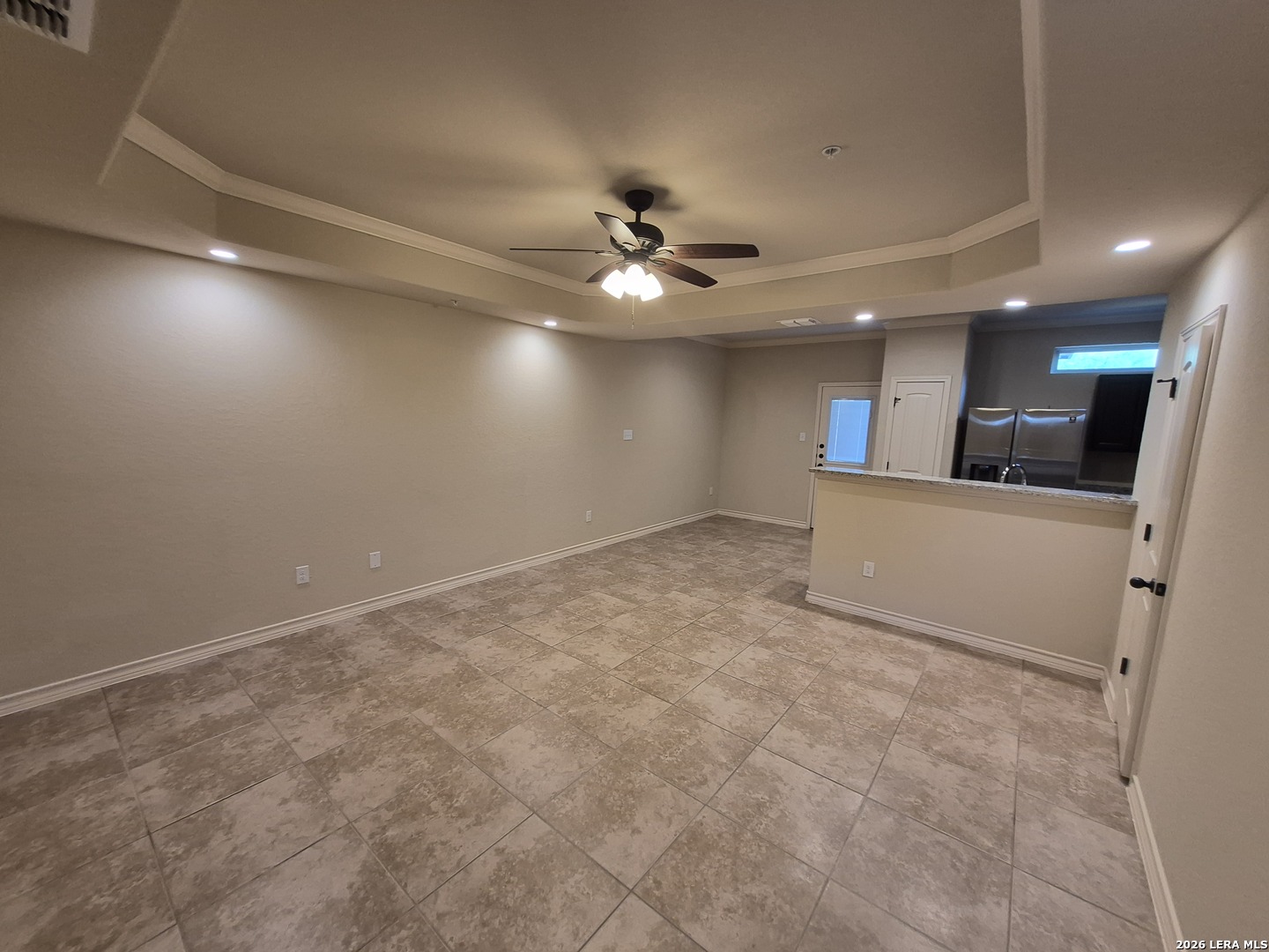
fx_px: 477
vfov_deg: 89.9
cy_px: 476
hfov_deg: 106.2
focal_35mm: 13
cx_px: 634
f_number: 2.2
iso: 250
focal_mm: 1.74
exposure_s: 1/60
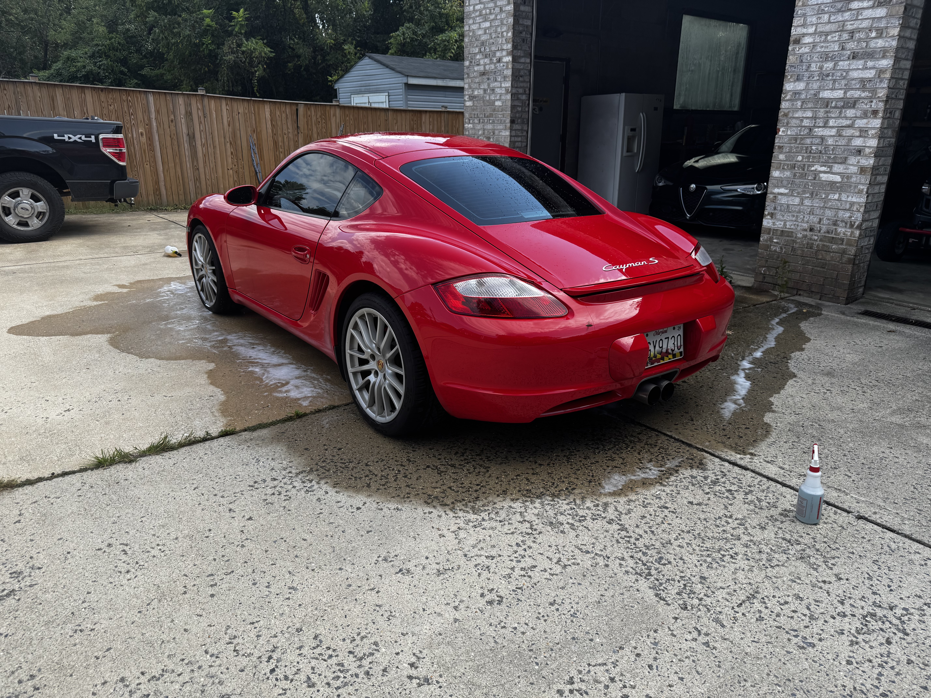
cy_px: 349
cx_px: 466
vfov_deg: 56.8
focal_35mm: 24
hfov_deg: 71.6
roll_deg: -0.5
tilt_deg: -20.1
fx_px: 645
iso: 80
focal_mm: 6.76
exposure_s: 1/1560
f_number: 1.78
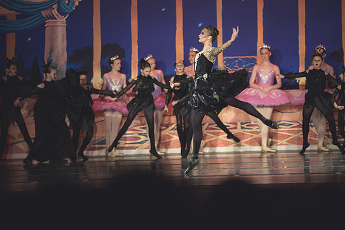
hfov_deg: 9.1
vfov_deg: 6.1
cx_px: 187
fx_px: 2156
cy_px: 103
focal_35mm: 225
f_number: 2.8
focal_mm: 200
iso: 2800
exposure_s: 1/320
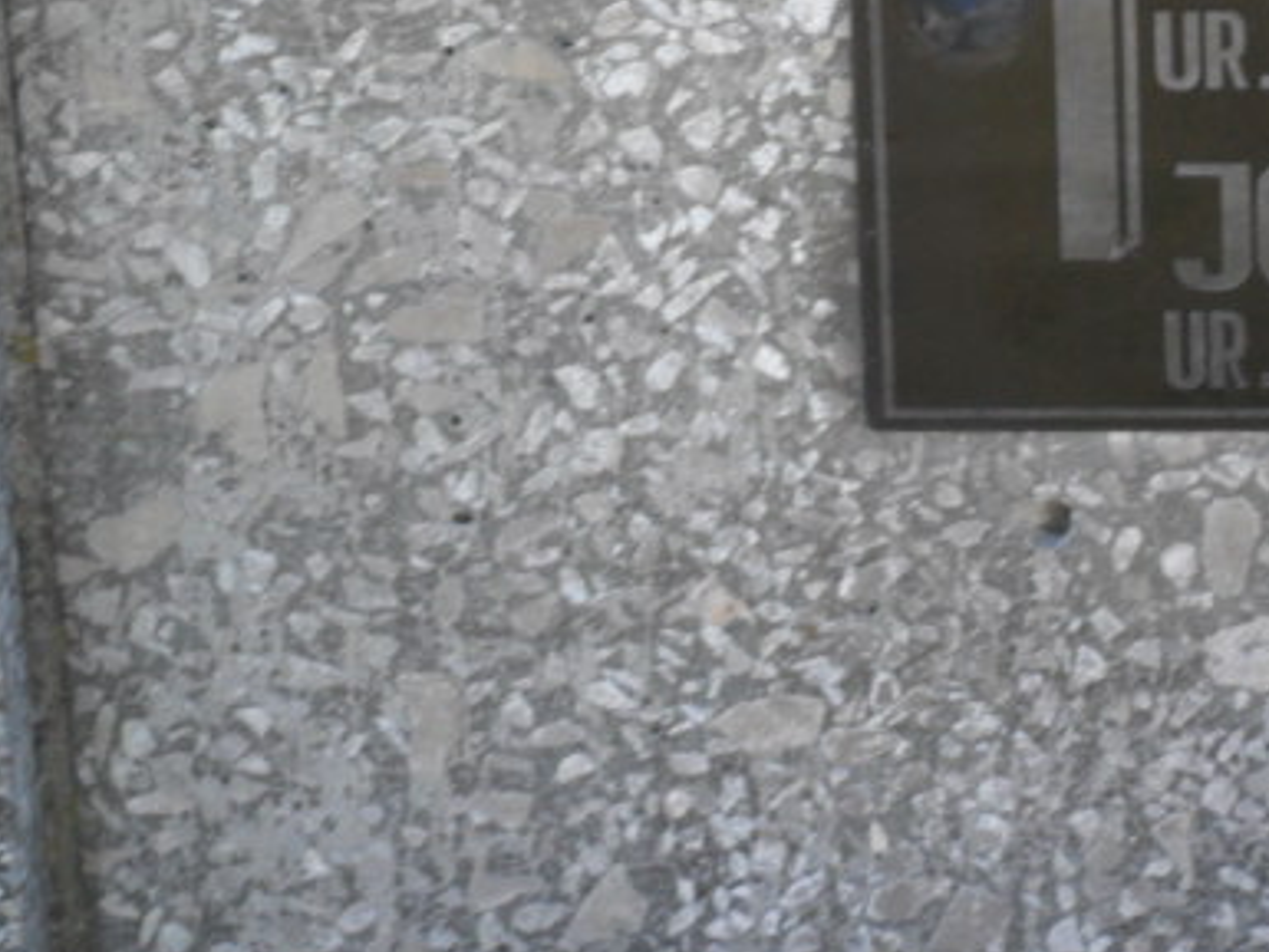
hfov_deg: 6.8
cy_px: -86
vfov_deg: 5.2
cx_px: 1608
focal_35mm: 287
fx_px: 10525
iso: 100
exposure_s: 1/90
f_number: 5
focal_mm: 19.6
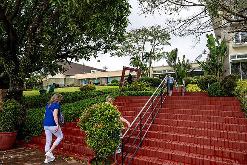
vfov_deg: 53.2
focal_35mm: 24
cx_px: 124
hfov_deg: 73.7
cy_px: 82
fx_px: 165
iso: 90
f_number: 8
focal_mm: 24
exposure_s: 1/200
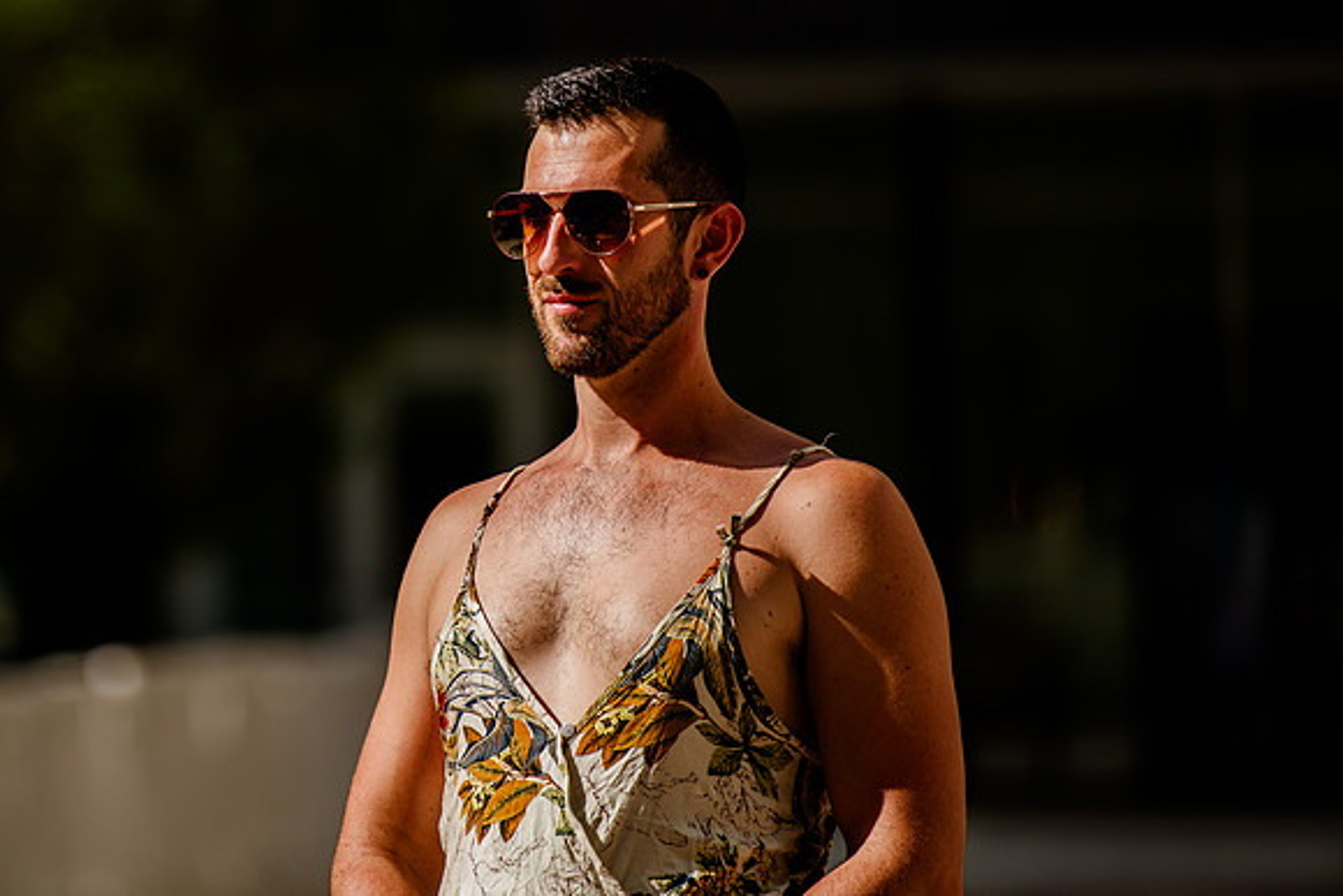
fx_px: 11315
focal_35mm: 303
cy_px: 269
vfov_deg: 4.5
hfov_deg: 6.8
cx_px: 325
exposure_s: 1/2500
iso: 200
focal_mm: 200
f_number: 2.8
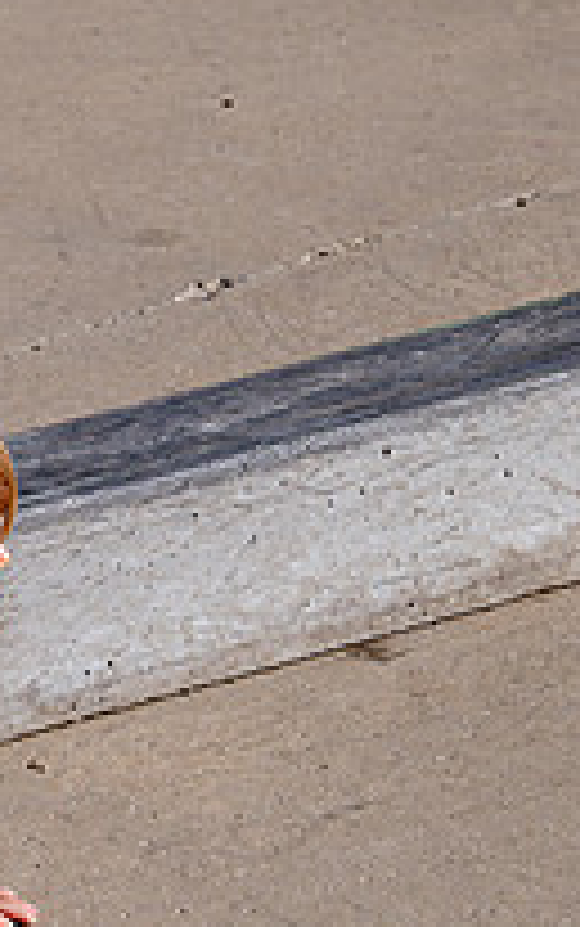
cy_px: 603
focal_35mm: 186
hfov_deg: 6.9
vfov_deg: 11.3
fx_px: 4698
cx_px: -436
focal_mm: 65
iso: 200
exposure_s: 1/500
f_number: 10
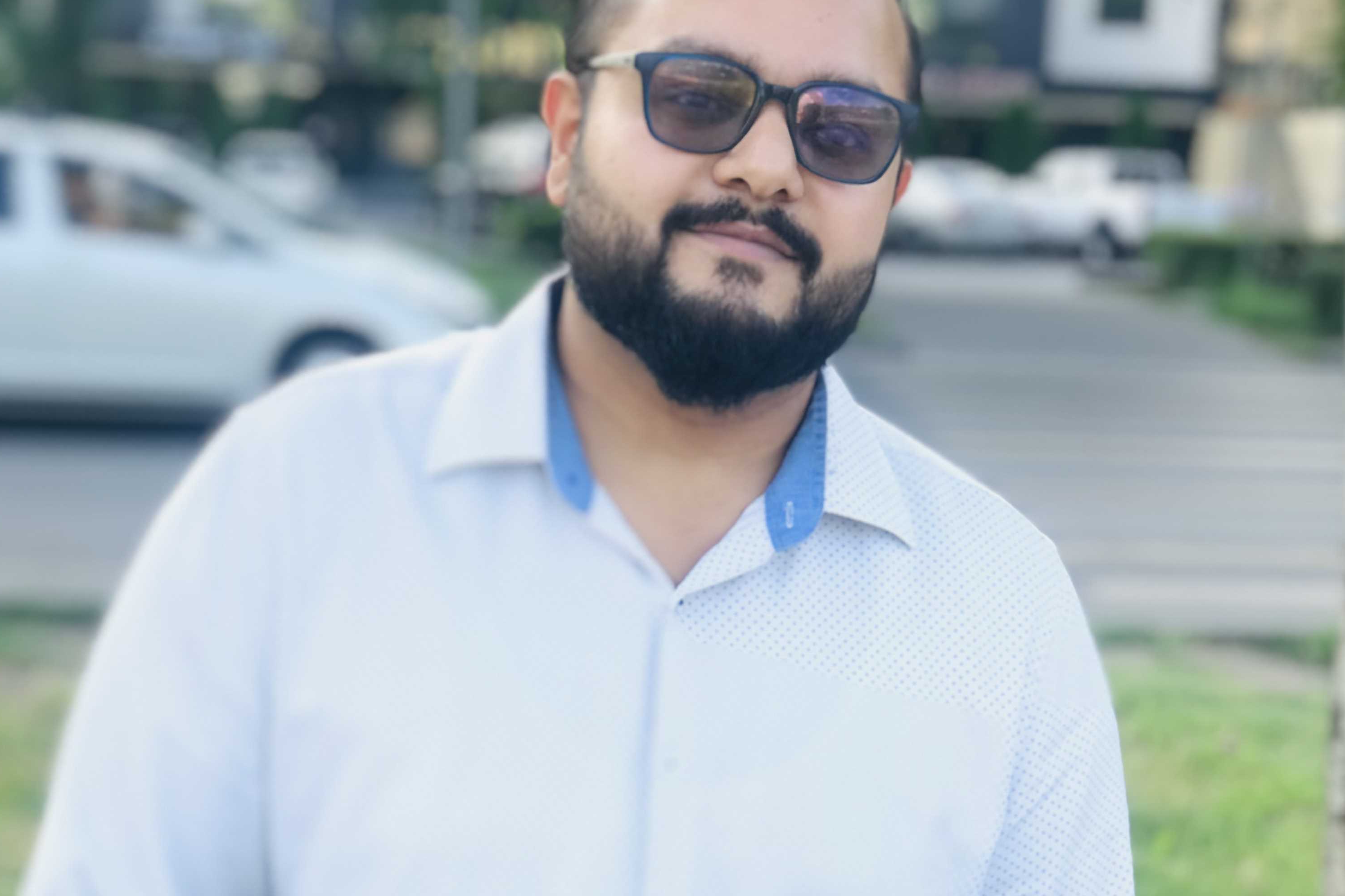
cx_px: 676
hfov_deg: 25.4
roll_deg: -3.0
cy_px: 702
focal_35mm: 80
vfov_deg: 16.9
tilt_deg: -10.2
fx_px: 2989
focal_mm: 6.6
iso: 20
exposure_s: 1/166
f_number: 2.8
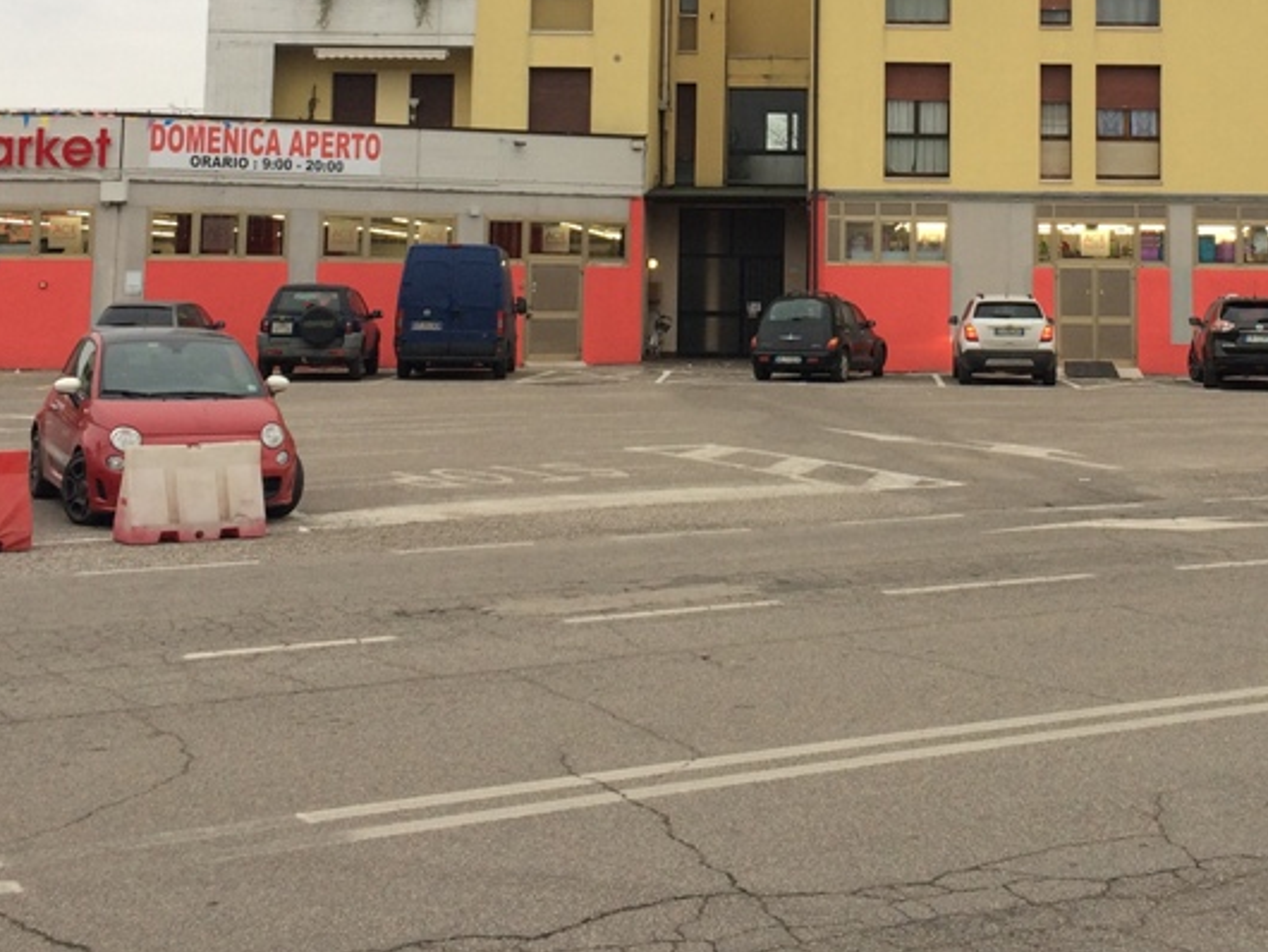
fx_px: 2052
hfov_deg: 34.0
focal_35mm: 56
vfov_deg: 25.2
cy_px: 67
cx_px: 866
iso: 40
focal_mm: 4.15
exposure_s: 1/100
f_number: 2.2
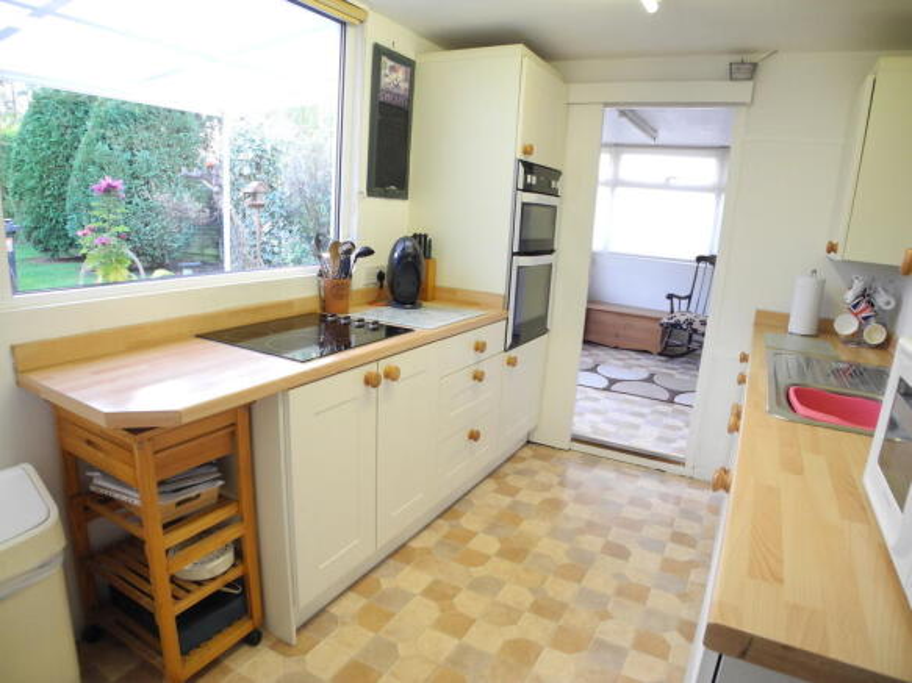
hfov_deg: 63.5
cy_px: 342
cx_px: 456
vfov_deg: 49.7
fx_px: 738
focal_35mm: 28
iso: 308
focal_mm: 6
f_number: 2.8
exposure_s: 1/30
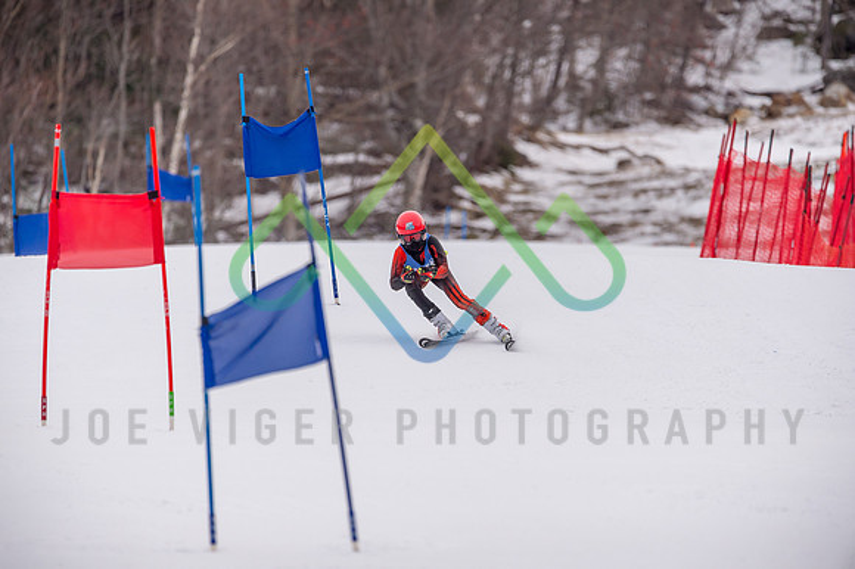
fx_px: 14241
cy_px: 284
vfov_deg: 2.3
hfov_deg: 3.4
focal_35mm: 600
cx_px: 428
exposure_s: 1/2500
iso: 800
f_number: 6.3
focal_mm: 600
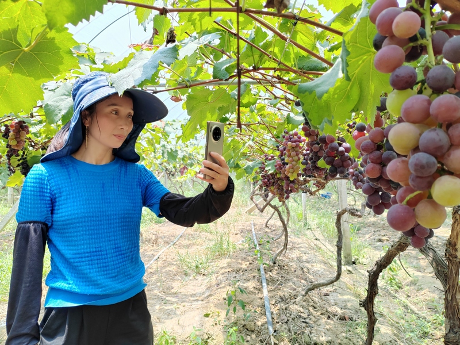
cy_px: 172
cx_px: 230
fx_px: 359
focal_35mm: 27
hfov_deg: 65.3
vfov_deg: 51.4
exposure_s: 1/220
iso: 100
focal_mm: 5.52
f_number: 1.9
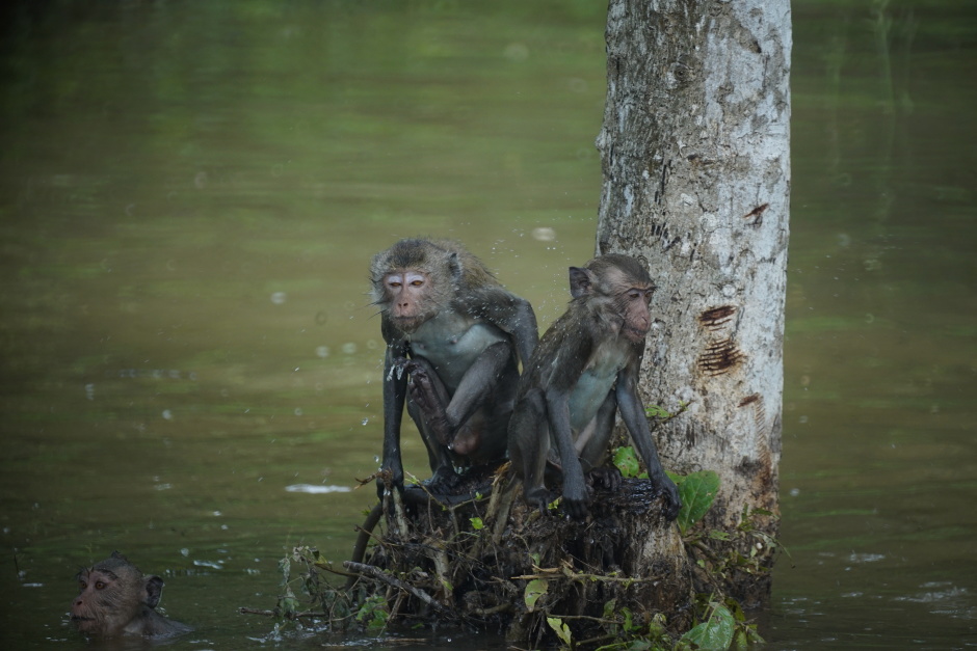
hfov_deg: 4.1
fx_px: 13571
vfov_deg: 2.8
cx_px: 488
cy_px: 326
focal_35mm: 500
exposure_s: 1/500
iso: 1000
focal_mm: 500
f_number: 8
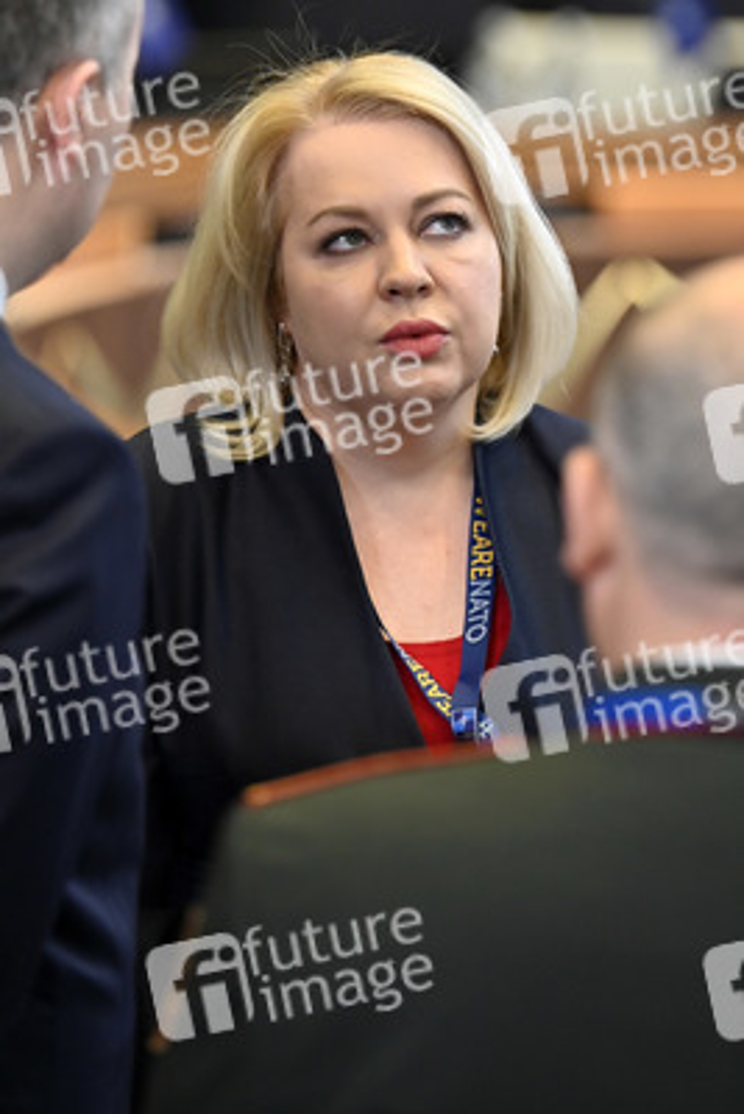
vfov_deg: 11.7
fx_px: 5420
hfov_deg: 7.9
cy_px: 557
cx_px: 372
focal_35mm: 175
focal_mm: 175
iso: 1250
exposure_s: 1/320
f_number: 2.8
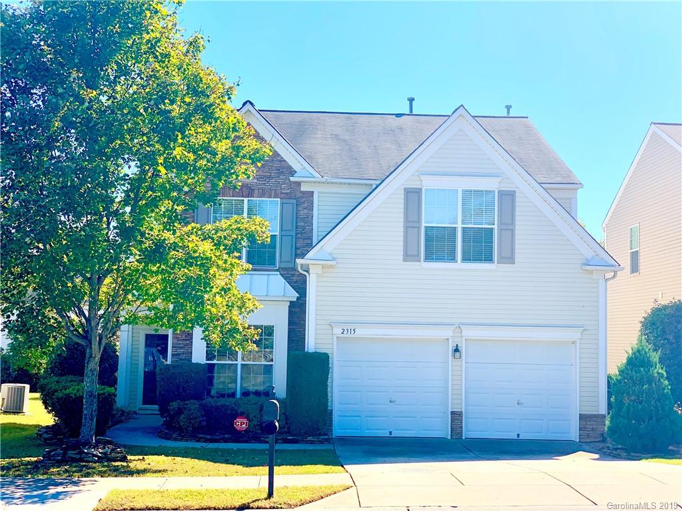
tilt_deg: +6.5
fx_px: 1024
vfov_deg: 28.0
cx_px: 341
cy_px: 256
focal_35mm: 52
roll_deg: -0.1
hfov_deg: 36.8
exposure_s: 1/841
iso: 16
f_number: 2.4
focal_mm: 6
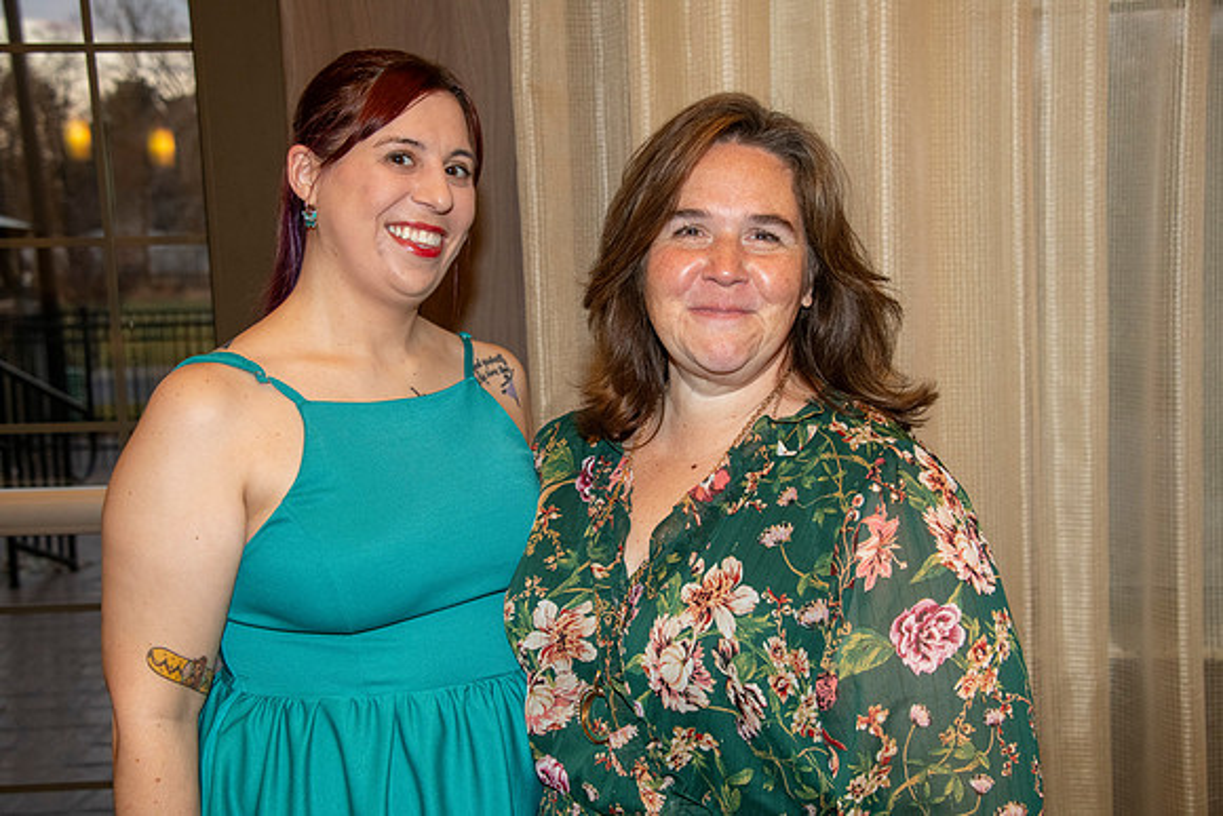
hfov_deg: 39.6
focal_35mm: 50
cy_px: 408
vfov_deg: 27.0
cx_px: 612
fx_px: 1699
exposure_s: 1/60
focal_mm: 50
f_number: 5.6
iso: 2000
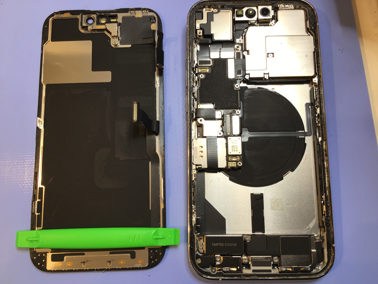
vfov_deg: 45.4
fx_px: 339
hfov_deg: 58.4
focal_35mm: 31
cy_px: 142
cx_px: 189
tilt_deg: -78.3
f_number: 2.4
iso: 32
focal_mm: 3.3
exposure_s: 1/60
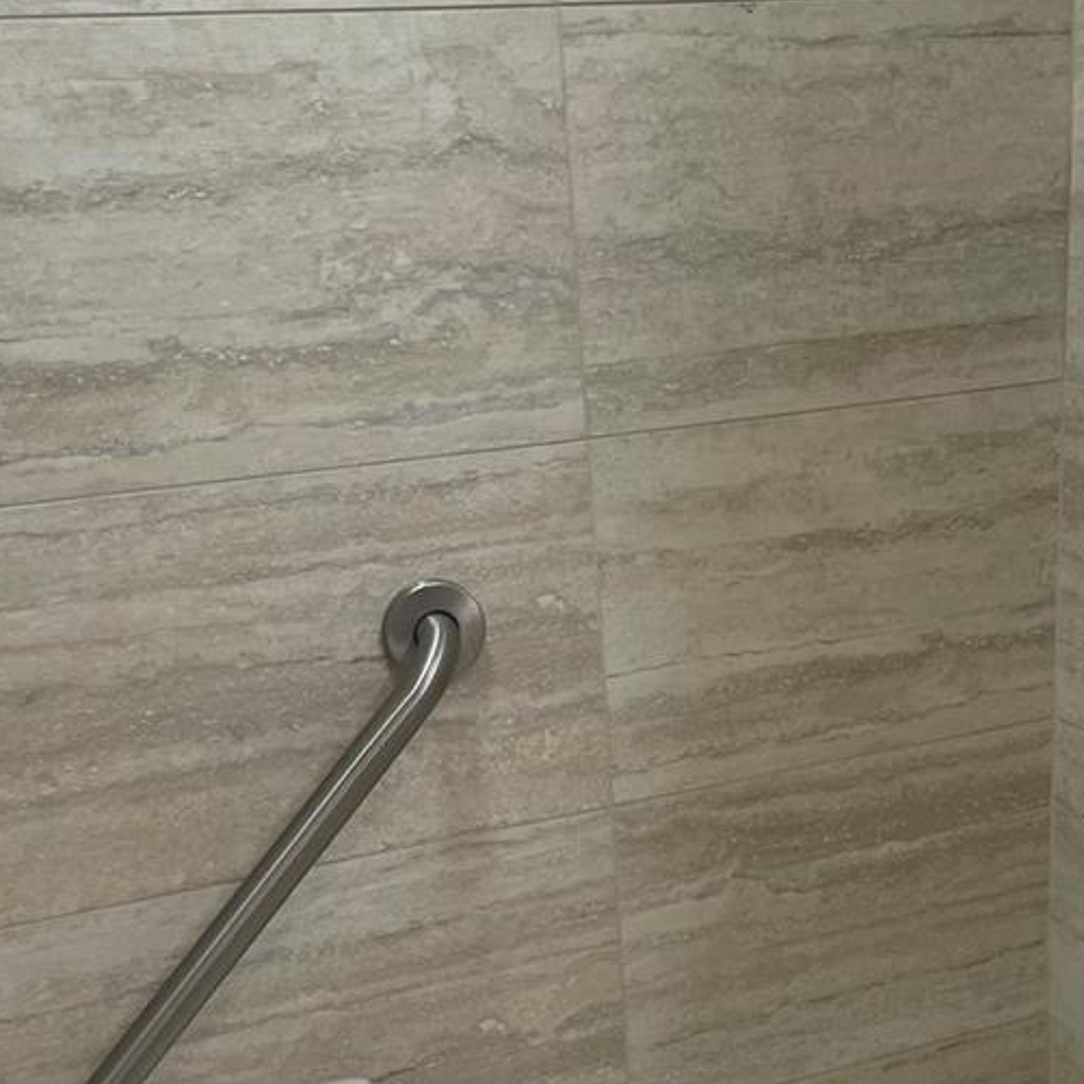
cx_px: 723
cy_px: 827
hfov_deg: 30.9
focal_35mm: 55
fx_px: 1949
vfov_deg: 30.5
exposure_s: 1/120
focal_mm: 4.2
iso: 80
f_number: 1.6
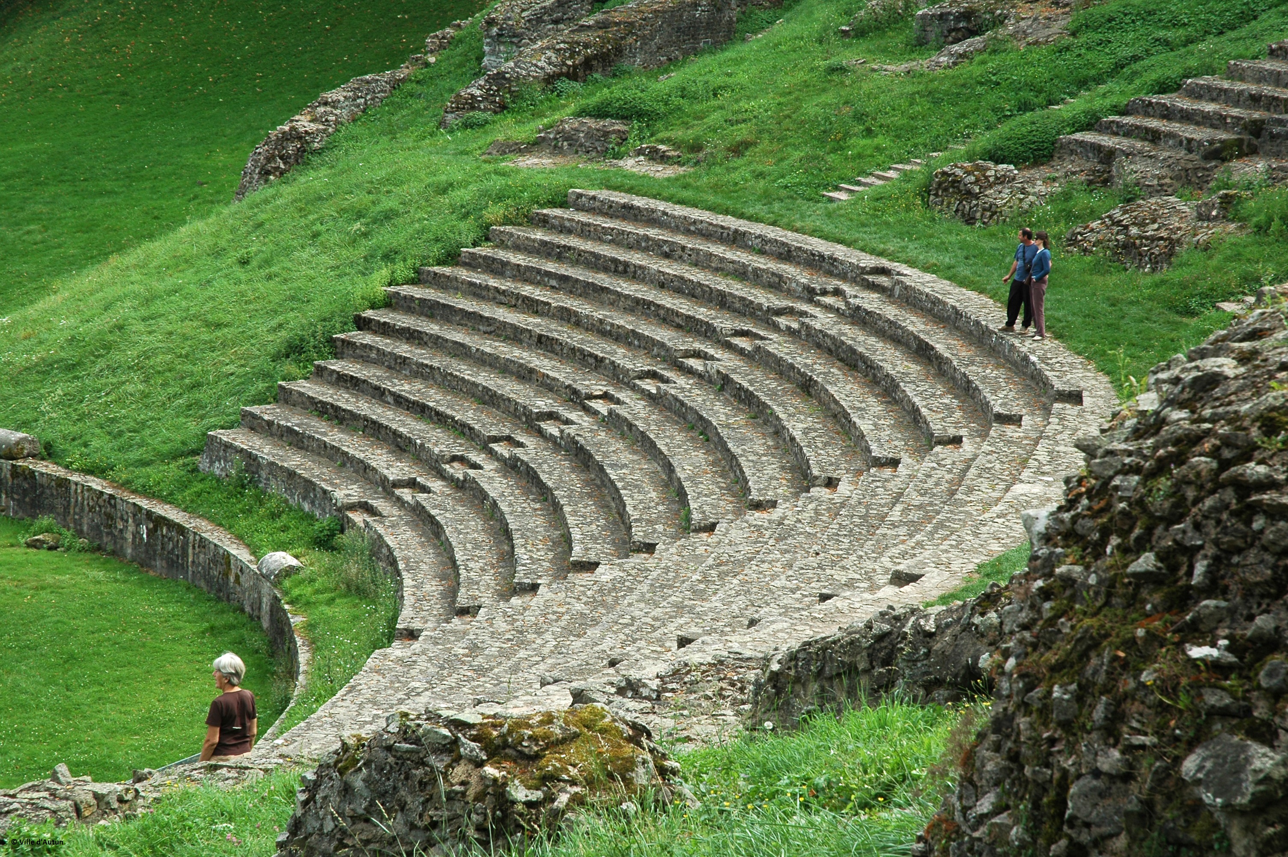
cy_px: 428
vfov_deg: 13.0
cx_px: 644
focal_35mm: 105
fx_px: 3753
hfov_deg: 19.5
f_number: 9
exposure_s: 1/160
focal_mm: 70
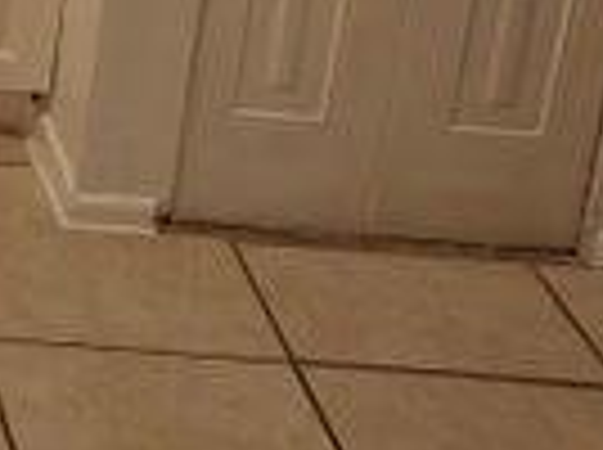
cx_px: -724
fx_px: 2000
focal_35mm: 115
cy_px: -549
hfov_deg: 13.7
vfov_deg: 11.2
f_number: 1.8
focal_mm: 5.59
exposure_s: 1/60
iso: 200
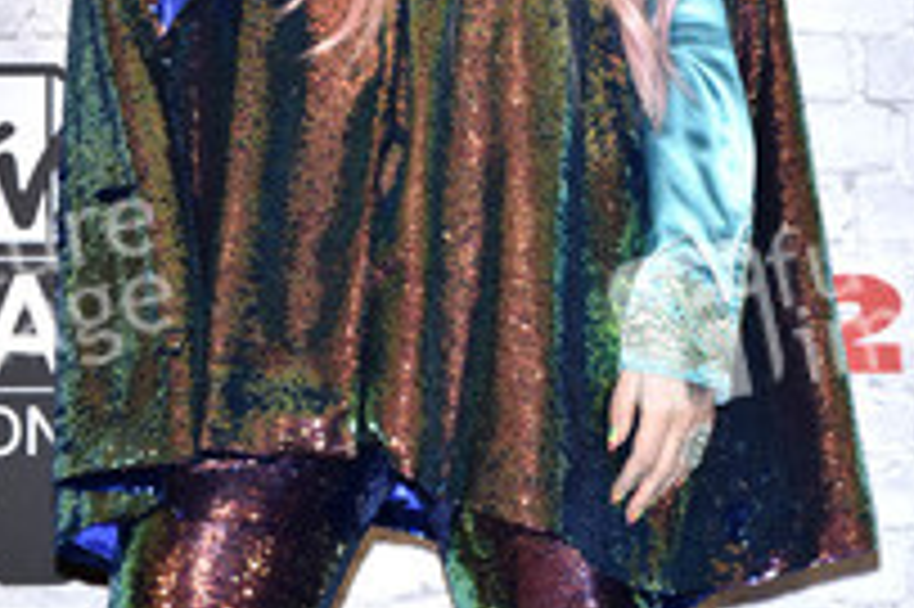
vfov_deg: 4.8
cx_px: 432
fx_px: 7255
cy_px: 81
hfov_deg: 7.2
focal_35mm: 286
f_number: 6.3
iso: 2000
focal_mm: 145
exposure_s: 1/250
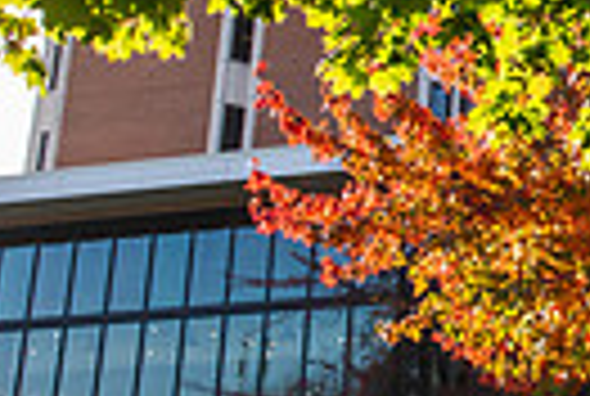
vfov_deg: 16.2
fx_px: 1380
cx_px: 874
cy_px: 83
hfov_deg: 20.7
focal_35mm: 84
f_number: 18
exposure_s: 1/125
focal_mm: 19
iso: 800
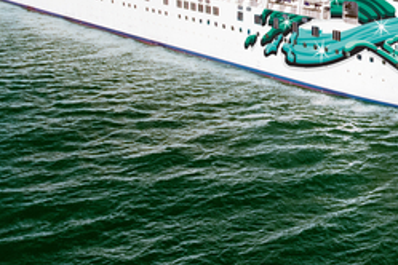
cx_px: 502
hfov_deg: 27.4
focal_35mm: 63
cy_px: -59
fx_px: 692
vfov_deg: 20.2
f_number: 11
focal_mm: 13
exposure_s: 1/500
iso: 200
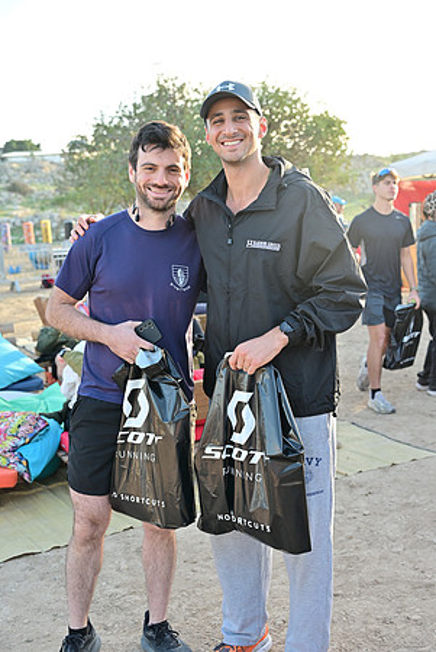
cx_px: 218
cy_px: 326
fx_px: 779
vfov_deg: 45.4
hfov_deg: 31.3
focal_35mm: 43
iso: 320
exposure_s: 1/320
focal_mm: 43
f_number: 4
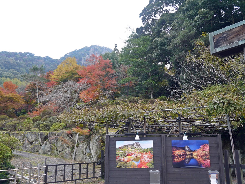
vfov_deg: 44.2
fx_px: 226
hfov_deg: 56.8
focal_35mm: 32
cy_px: 92
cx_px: 122
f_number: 4.5
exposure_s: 1/100
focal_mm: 16
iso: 160
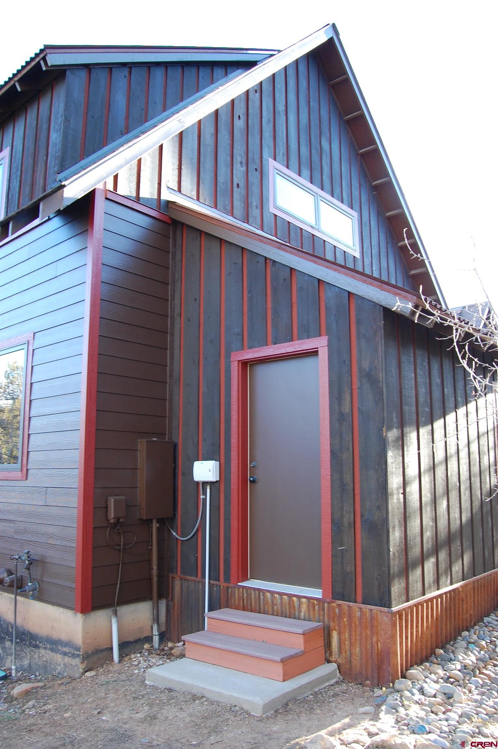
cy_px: 374
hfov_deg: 47.8
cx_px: 249
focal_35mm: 27
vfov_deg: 67.4
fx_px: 561
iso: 450
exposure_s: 1/30
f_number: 7.1
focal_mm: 18
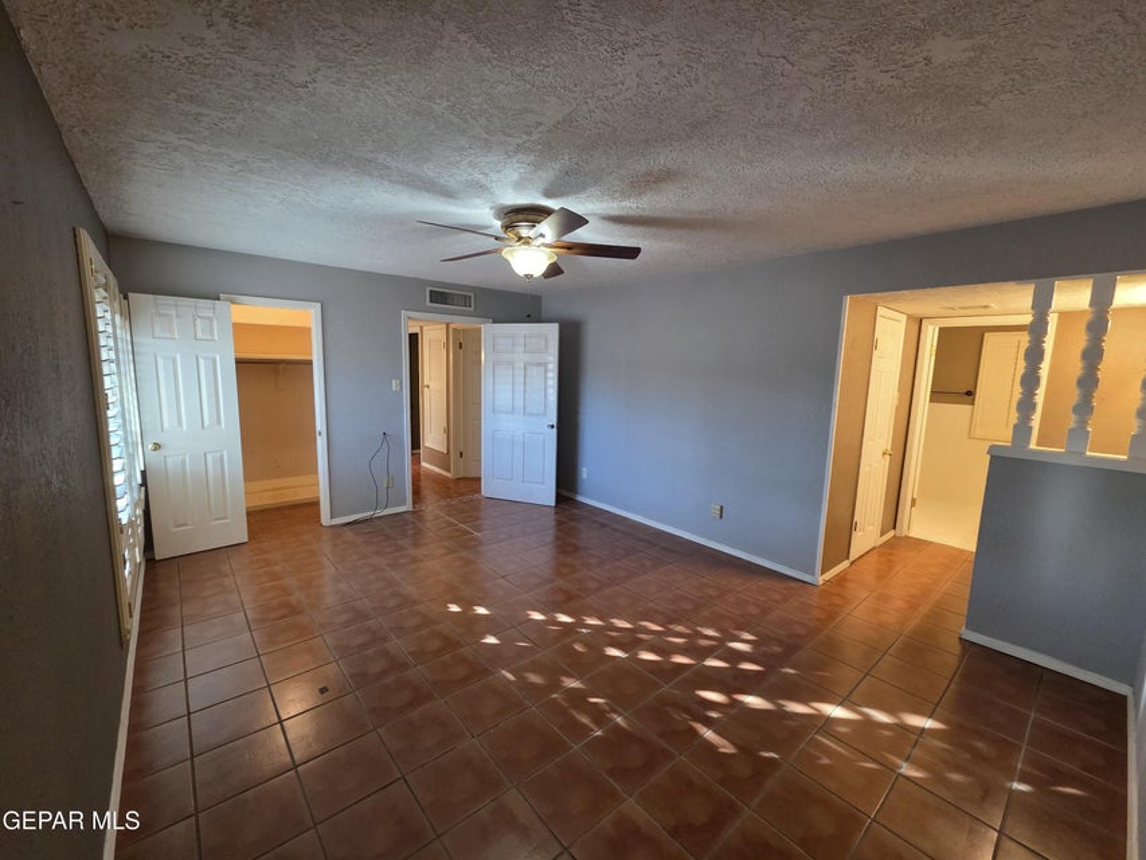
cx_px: 573
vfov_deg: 89.9
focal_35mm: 13
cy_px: 430
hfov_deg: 106.2
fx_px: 430
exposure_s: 1/60
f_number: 2.2
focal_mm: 2.2
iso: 200
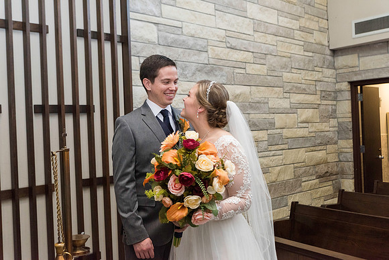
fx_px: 432
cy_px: 130
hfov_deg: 48.4
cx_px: 194
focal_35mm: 40
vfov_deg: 33.4
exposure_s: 1/160
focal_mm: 40
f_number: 4.5
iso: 1250
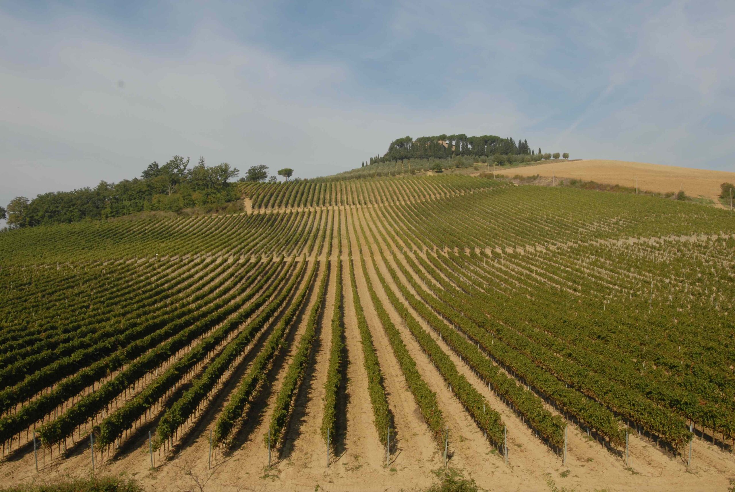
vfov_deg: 40.1
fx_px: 675
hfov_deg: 57.2
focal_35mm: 33
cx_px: 368
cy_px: 246
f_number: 11
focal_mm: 22
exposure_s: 1/125
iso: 100
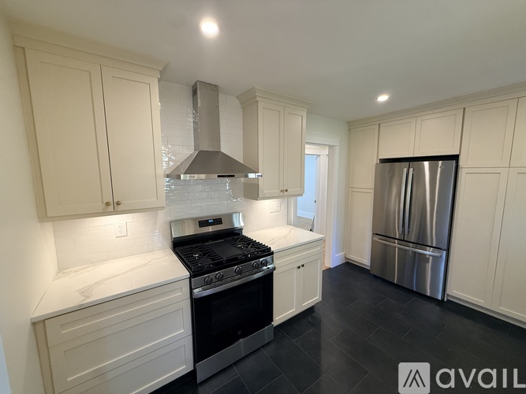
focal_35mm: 14
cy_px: 197
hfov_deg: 102.1
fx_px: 213
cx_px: 263
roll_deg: +0.3
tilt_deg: -7.2
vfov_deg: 85.7
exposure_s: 1/120
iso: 320
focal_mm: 2.22
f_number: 2.2
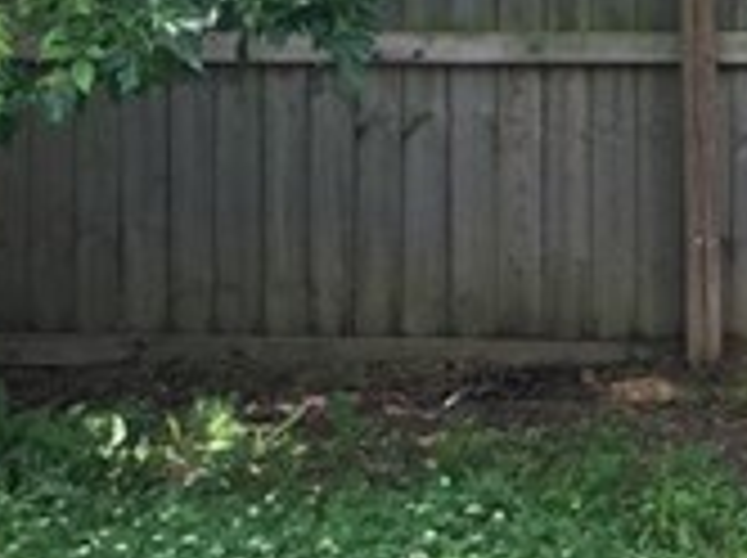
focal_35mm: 179
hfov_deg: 10.6
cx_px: 1228
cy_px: -256
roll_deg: +0.1
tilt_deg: +0.1
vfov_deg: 8.1
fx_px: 3857
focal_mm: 4.15
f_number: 2.2
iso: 25
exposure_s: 1/427
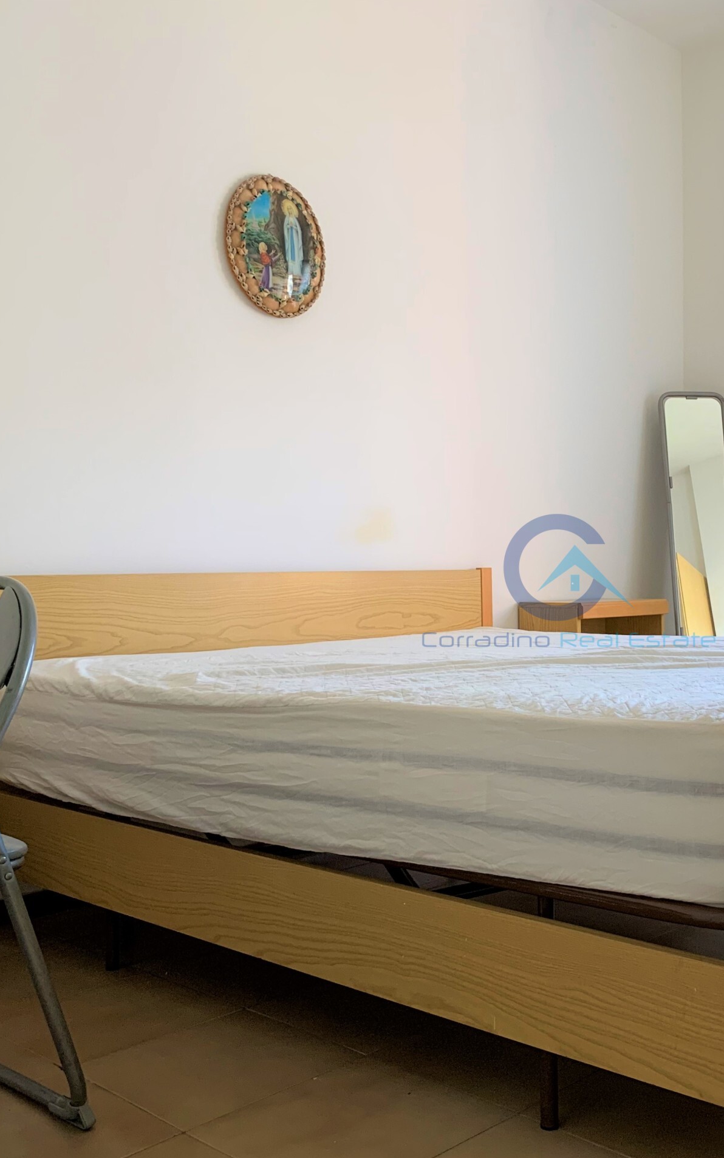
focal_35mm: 37
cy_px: 581
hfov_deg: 33.5
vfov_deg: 52.7
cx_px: 569
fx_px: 1168
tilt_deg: +0.6
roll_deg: +0.3
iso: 100
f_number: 1.8
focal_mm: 4.25
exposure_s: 1/64
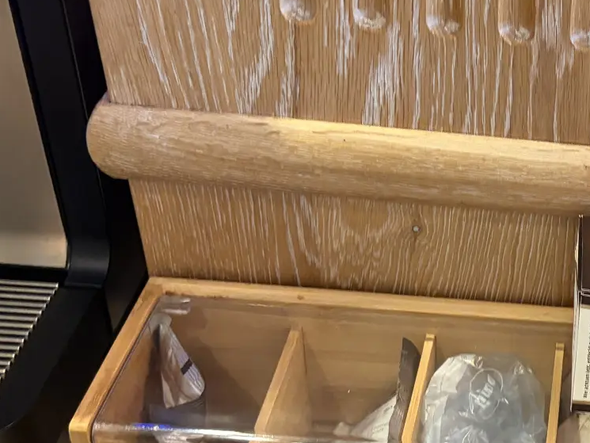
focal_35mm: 67
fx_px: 1142
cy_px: 285
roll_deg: -7.4
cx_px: 683
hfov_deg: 26.2
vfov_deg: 21.9
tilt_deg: -37.2
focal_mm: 5.96
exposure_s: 1/60
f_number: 1.6
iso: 320
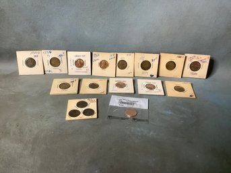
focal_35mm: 31
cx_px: 116
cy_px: 86
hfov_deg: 58.4
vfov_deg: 45.4
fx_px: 207
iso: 200
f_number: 2.4
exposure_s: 1/50
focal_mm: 3.3
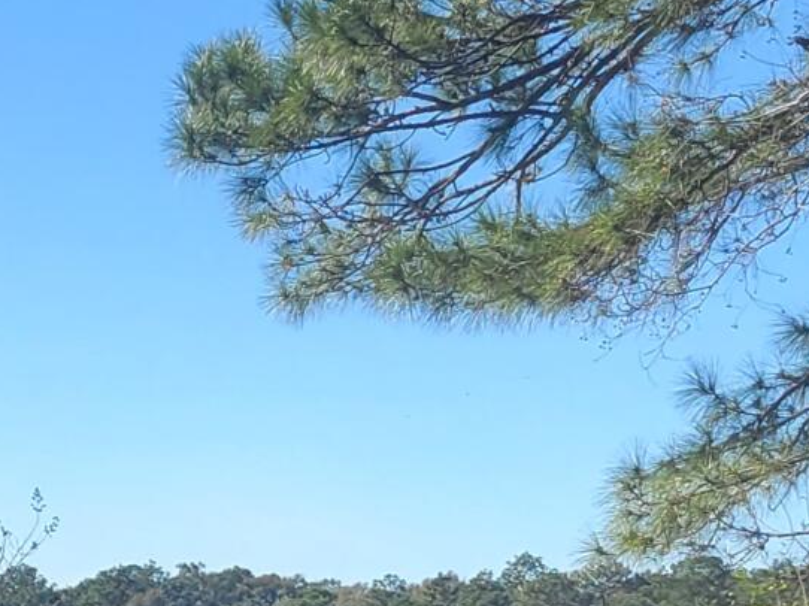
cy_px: 1216
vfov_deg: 9.6
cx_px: 10
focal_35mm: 144
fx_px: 3364
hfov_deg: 13.5
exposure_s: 1/1108
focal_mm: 5.4
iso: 40
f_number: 1.8
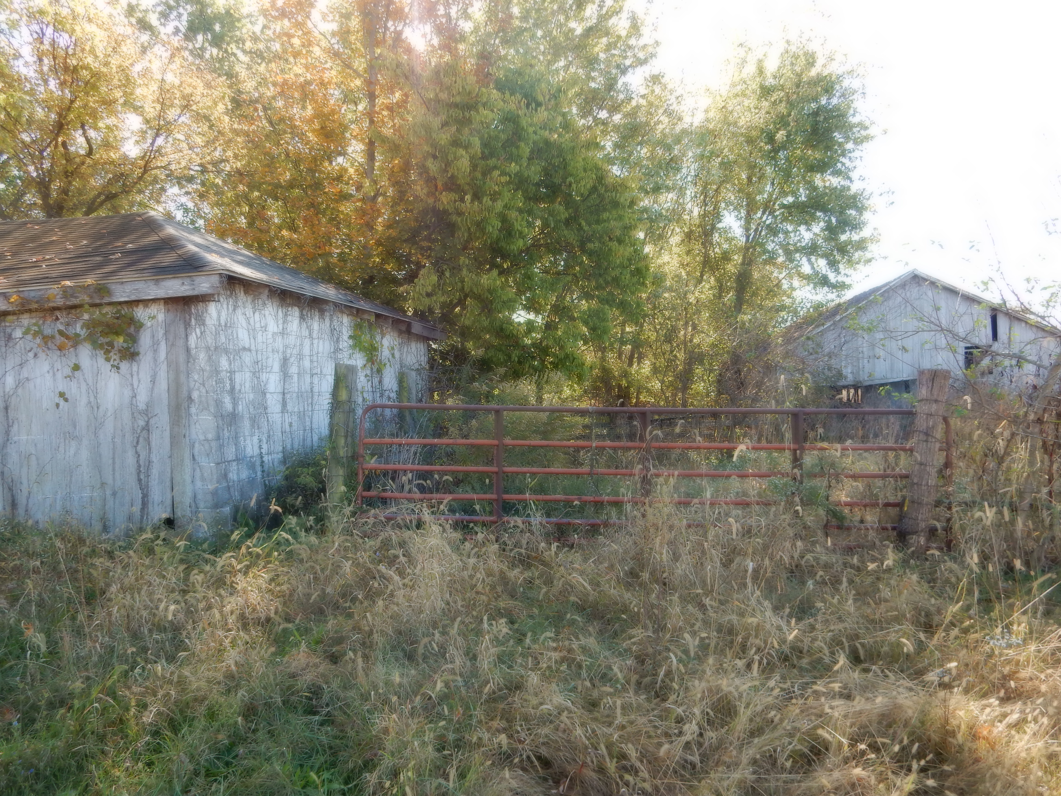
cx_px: 530
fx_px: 766
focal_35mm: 25
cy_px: 398
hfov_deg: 69.4
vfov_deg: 54.9
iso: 125
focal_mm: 4.5
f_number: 3.7
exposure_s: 1/200
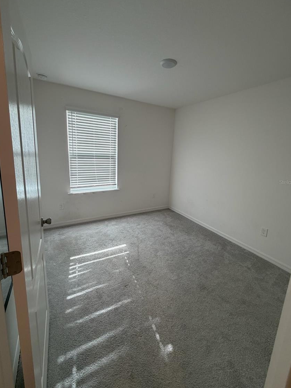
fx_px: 168
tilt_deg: -10.8
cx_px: 148
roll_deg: -3.6
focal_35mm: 15
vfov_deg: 98.0
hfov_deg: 81.7
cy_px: 182
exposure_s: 1/120
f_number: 2.2
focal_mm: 2.22
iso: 160
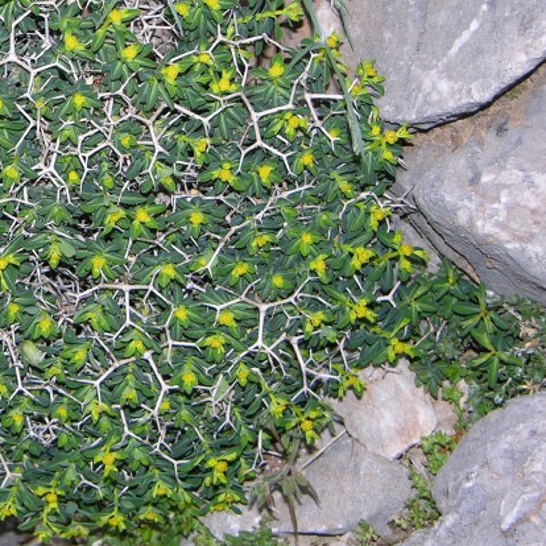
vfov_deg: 11.4
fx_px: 2730
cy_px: 160
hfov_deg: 11.3
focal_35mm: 153
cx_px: -58
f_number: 3.3
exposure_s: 1/120
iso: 50
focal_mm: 17.8
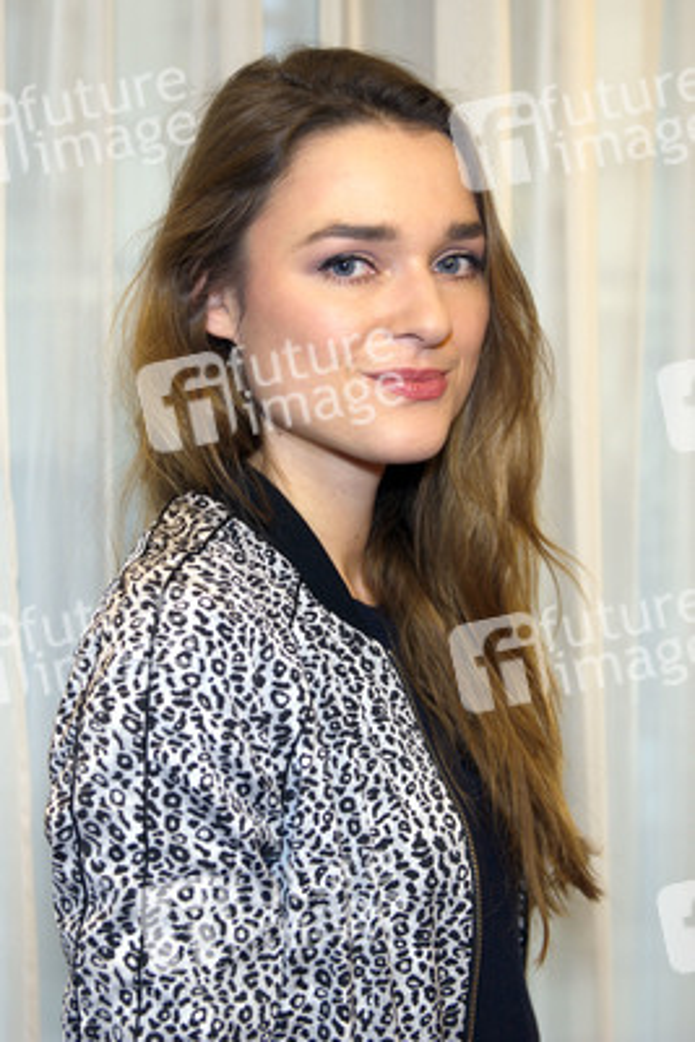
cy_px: 521
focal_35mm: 44
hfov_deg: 30.5
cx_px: 348
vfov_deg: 44.5
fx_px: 1273
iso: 800
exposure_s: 1/160
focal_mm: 44
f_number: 3.2
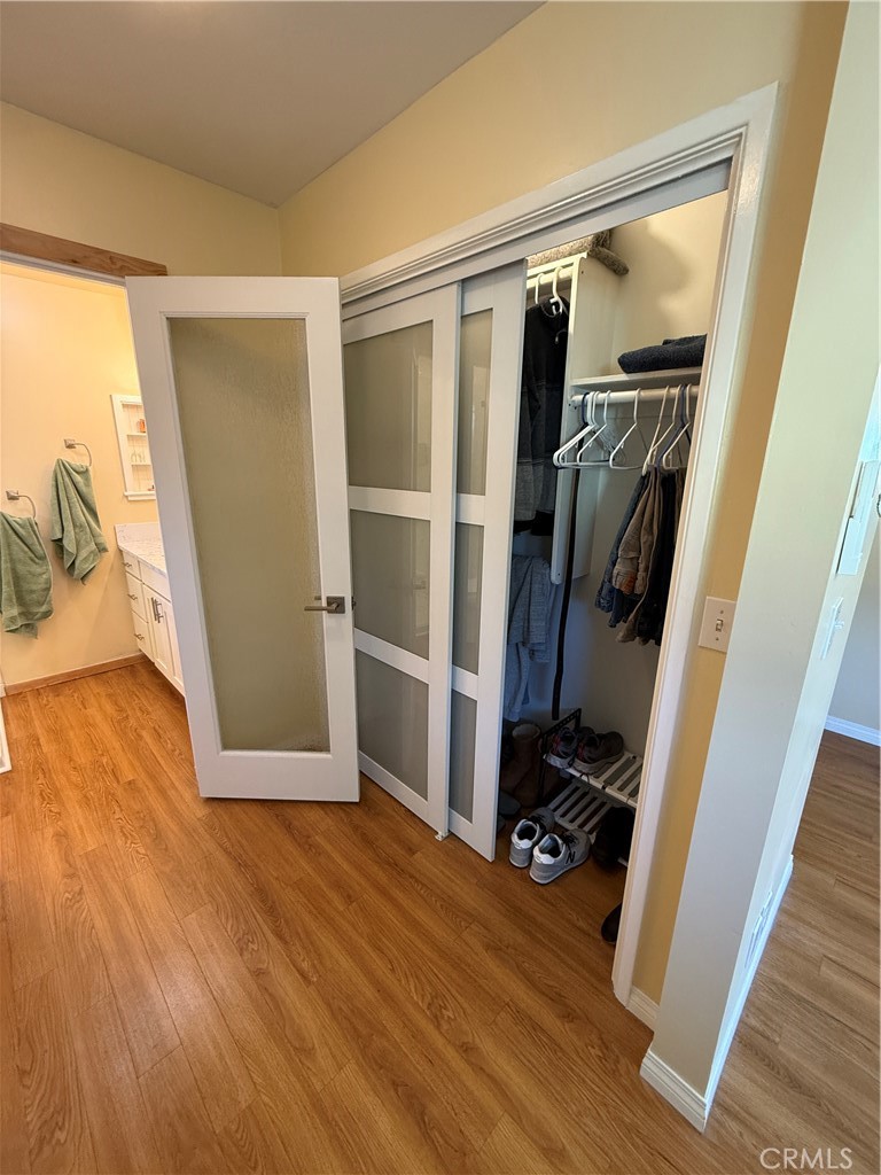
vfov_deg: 102.1
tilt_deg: -15.2
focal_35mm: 14
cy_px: 588
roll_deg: -1.2
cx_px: 440
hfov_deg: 85.7
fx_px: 475
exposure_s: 1/60
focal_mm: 2.22
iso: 320
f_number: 2.2
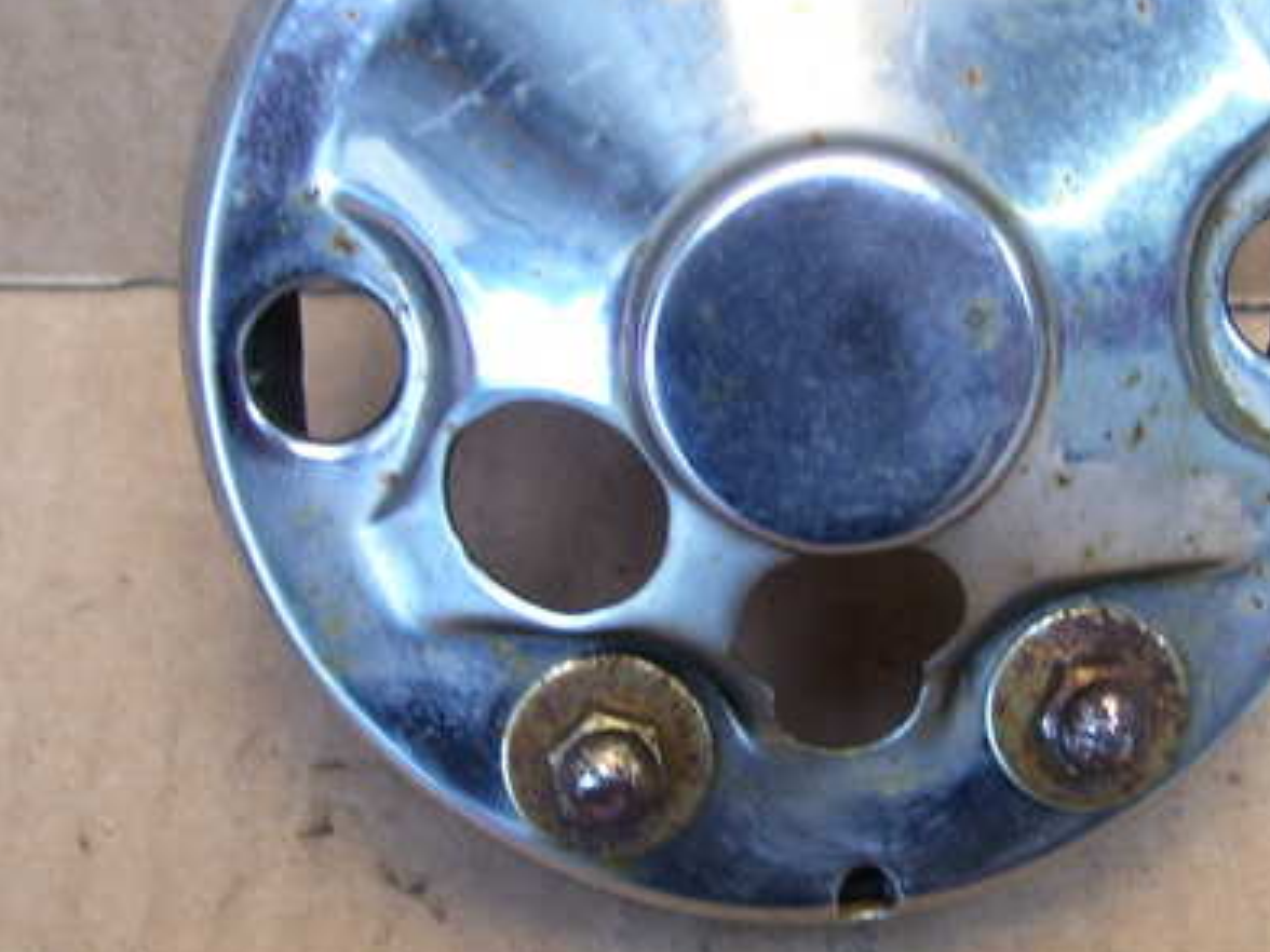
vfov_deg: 21.6
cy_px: 369
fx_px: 2495
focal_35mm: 68
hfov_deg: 28.4
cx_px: 800
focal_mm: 6
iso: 80
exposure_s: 1/30
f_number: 2.7
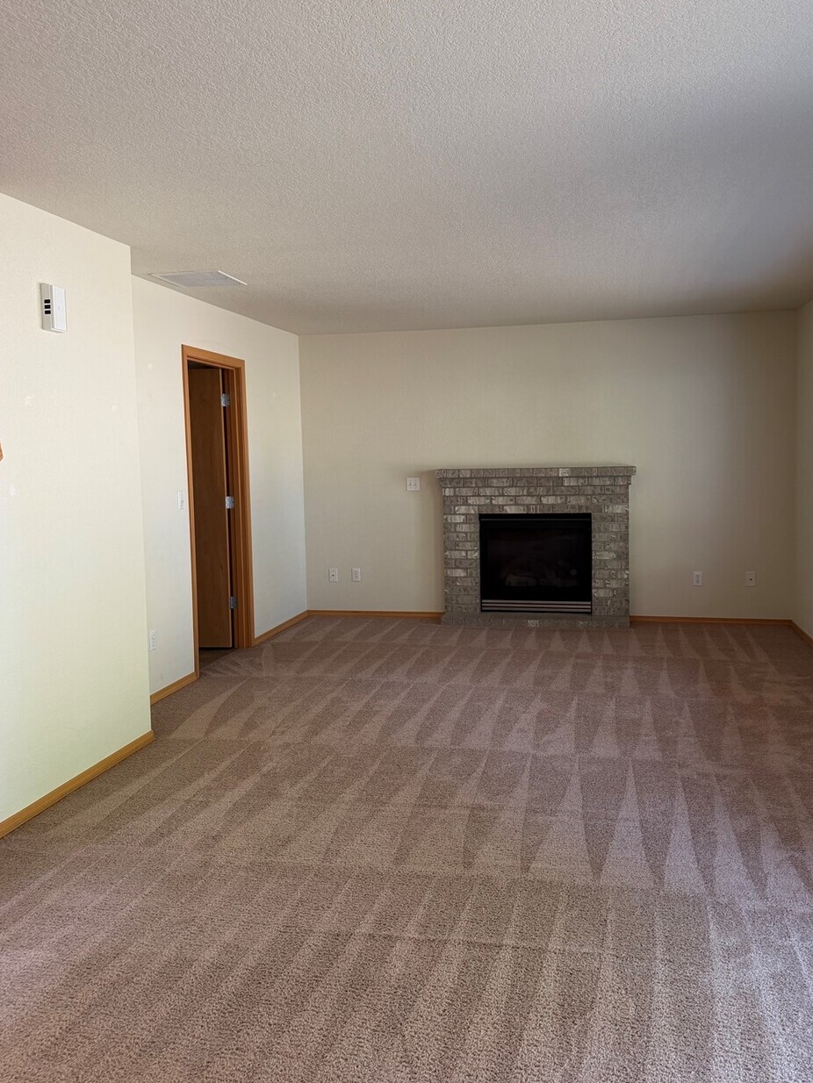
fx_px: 877
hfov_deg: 49.7
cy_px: 523
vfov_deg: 63.4
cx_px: 439
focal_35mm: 28
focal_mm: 6.76
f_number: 1.78
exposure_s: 1/60
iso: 160
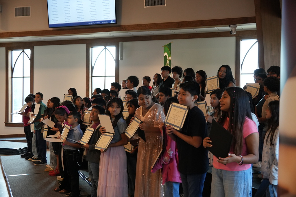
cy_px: 98
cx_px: 148
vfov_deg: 29.9
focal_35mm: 45
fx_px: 370
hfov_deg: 43.6
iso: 2500
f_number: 4.5
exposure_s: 1/250
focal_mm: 30
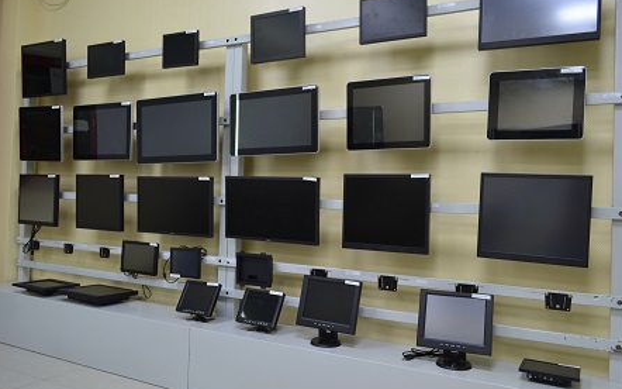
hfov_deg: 66.5
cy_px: 193
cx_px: 314
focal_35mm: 28
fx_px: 475
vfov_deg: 44.5
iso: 400
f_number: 5
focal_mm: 18
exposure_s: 1/20
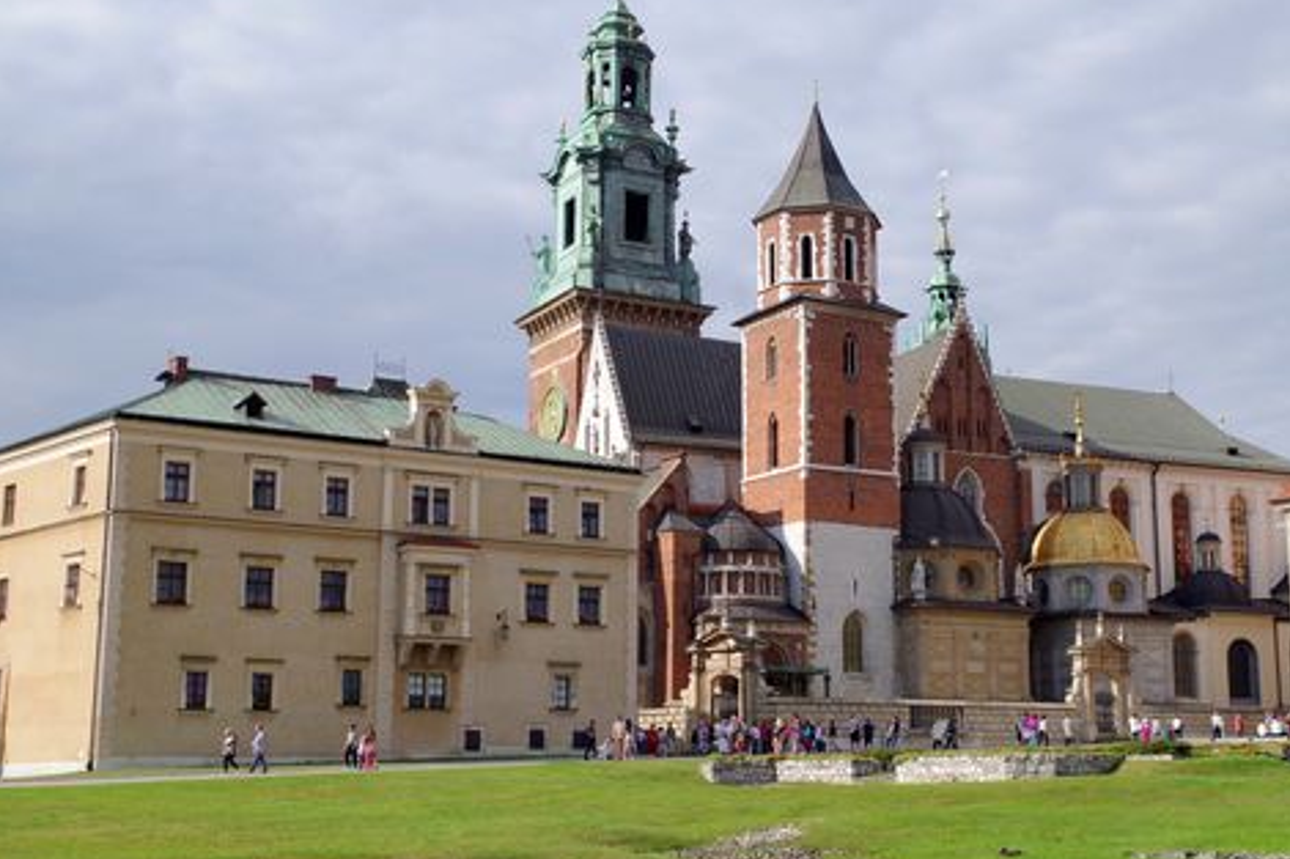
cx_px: 769
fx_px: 1648
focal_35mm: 46
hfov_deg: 42.6
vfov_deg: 29.2
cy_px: 431
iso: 200
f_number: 8
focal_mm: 24
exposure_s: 1/400
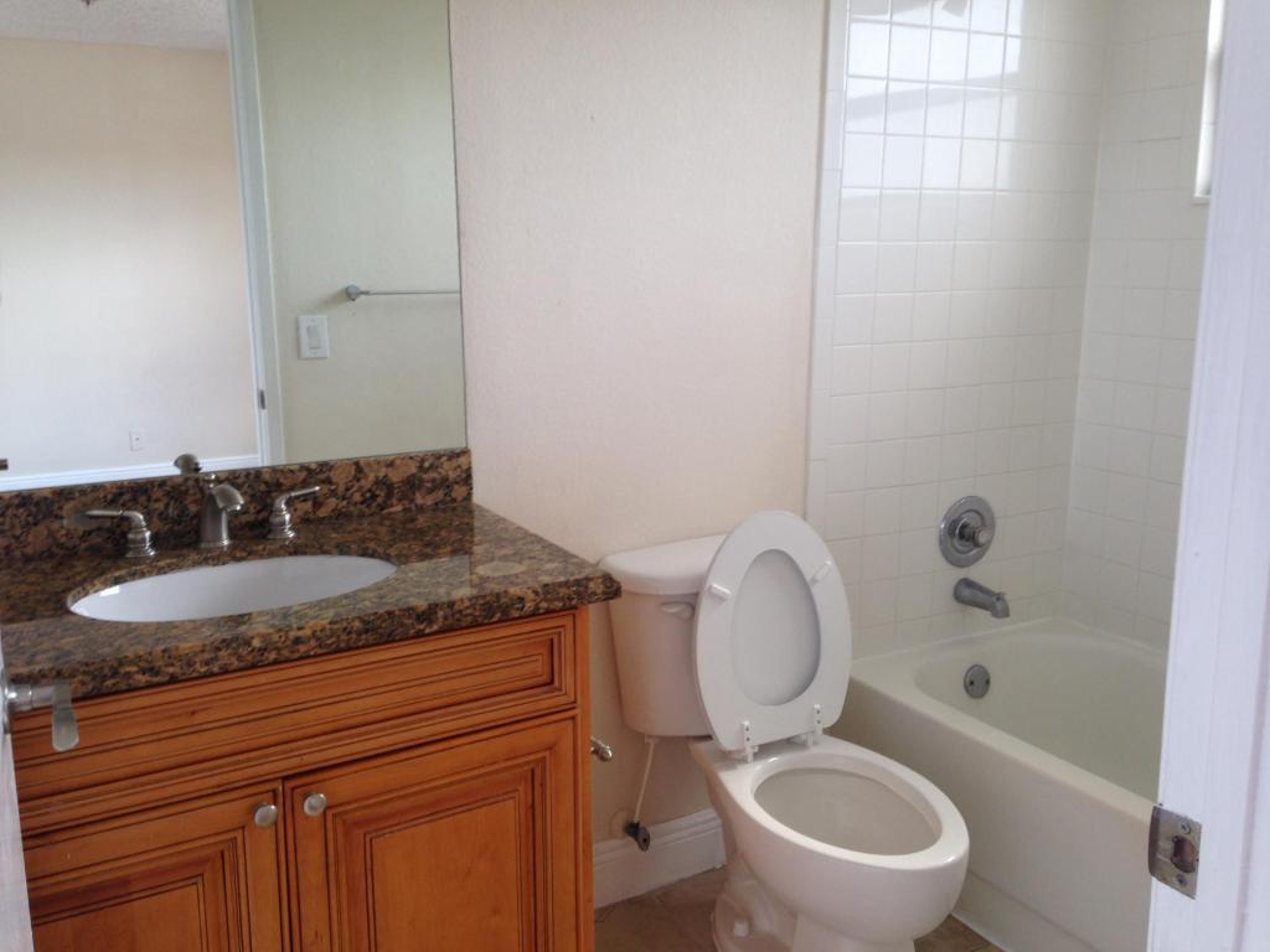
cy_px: 476
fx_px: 1211
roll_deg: +0.6
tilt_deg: -12.5
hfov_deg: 55.4
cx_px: 635
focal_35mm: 33
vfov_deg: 42.9
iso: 50
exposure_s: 1/40
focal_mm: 4.12
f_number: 2.4
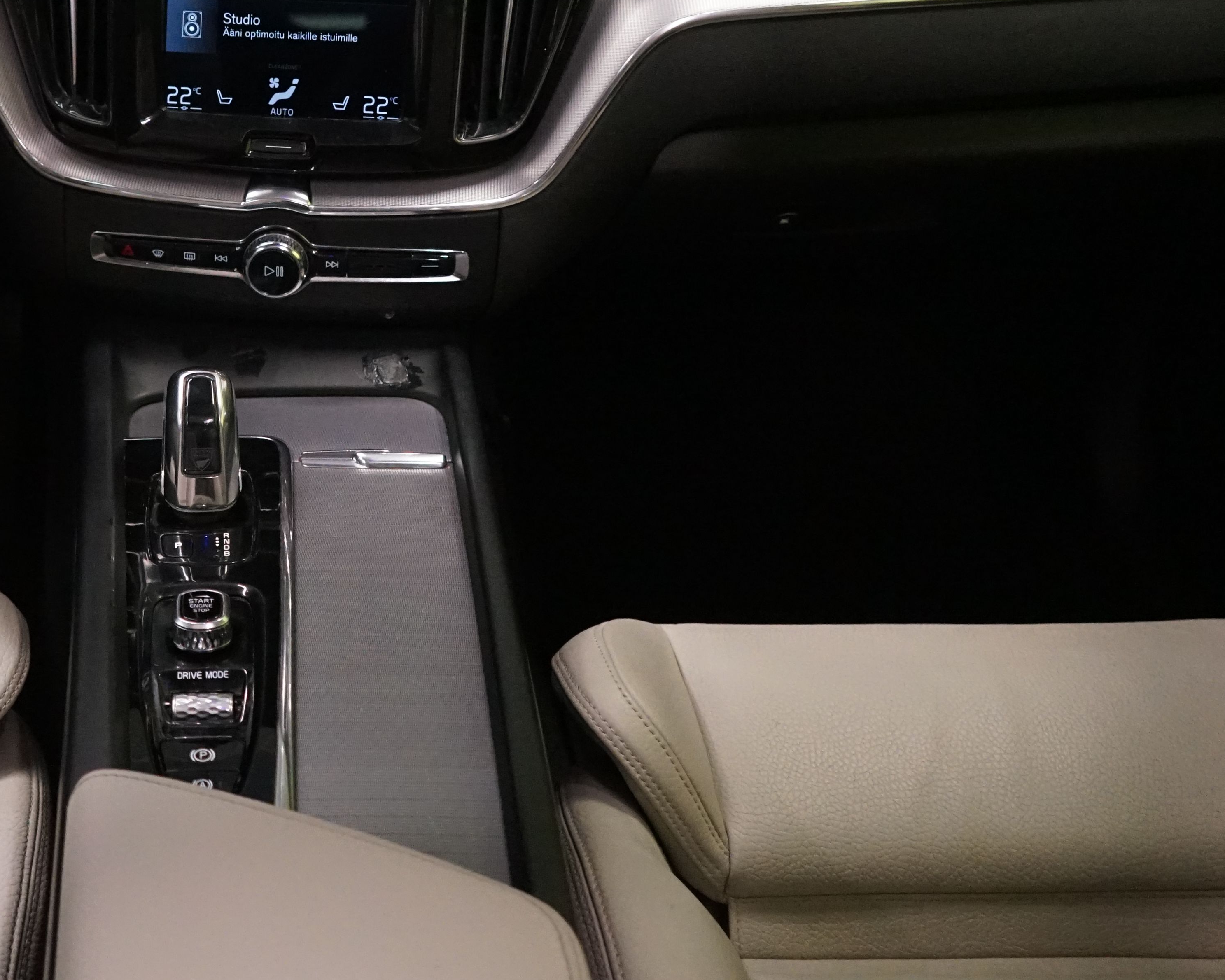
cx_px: 226
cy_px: 226
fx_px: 1922
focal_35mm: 53
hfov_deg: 34.2
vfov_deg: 28.1
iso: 5000
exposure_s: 1/160
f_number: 3.5
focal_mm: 28
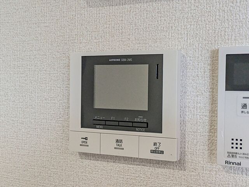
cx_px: 124
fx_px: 367
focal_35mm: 51
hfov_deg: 37.5
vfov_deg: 28.6
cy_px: 94
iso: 692
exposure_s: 1/120
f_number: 1.89
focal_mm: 5.43
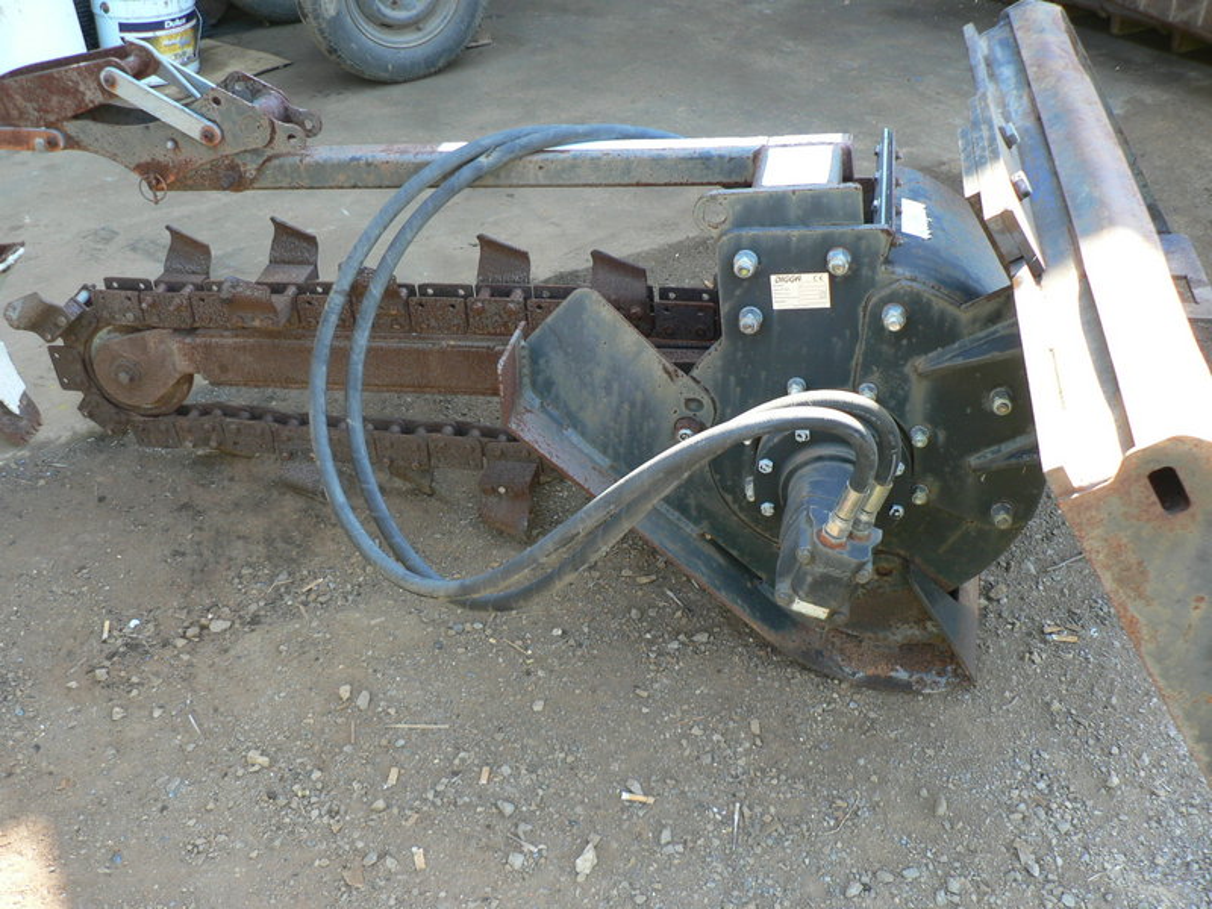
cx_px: 606
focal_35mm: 36
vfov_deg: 39.7
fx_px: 1260
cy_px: 454
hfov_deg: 51.4
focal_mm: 6
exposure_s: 1/50
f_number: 2.8
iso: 80
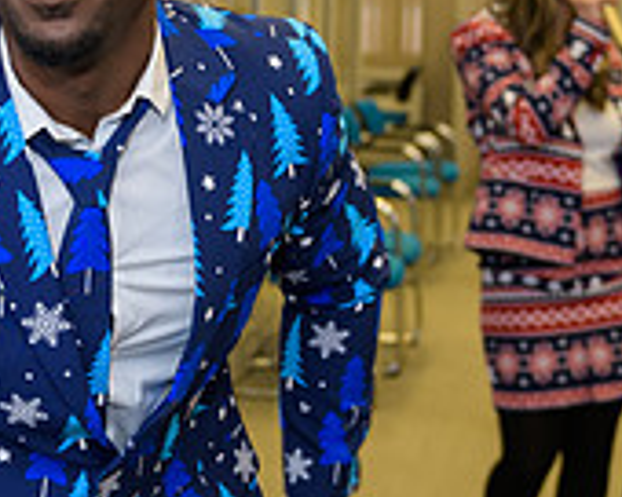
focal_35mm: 99
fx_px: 1822
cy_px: 100
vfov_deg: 15.4
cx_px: 33
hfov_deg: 18.9
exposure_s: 1/125
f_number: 3.2
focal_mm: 31
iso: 400
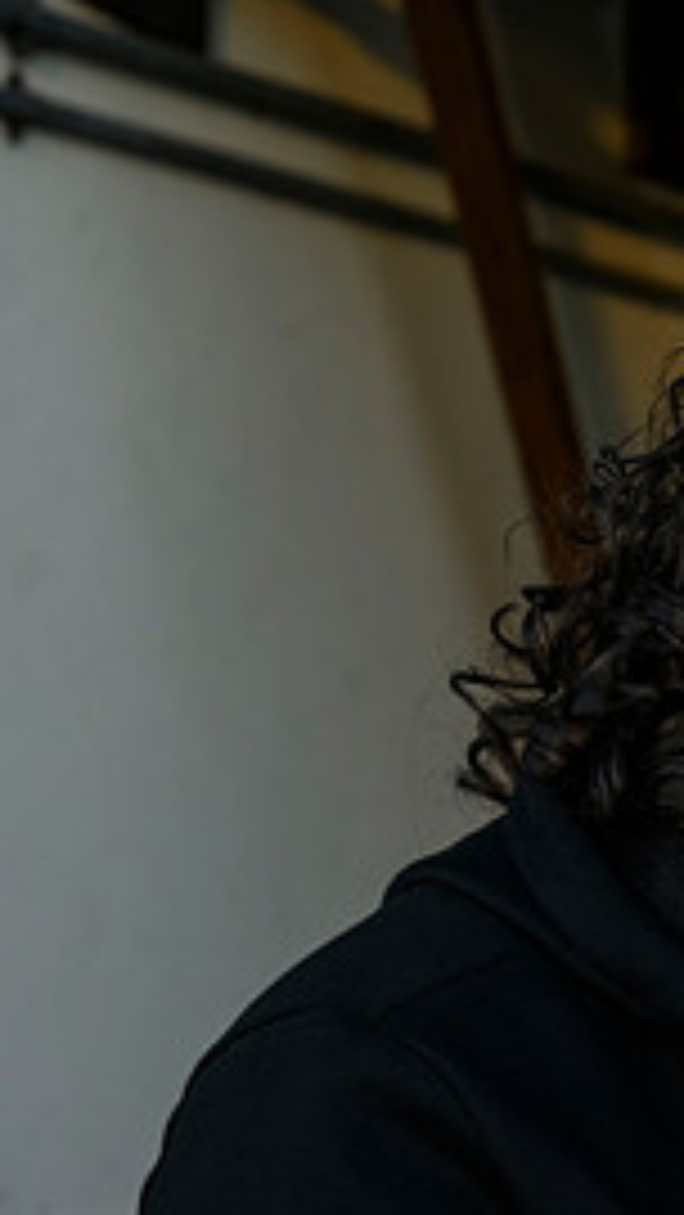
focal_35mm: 162
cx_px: 1251
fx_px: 5220
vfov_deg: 13.2
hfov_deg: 7.3
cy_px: 864
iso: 500
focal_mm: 62
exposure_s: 1/160
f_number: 7.1
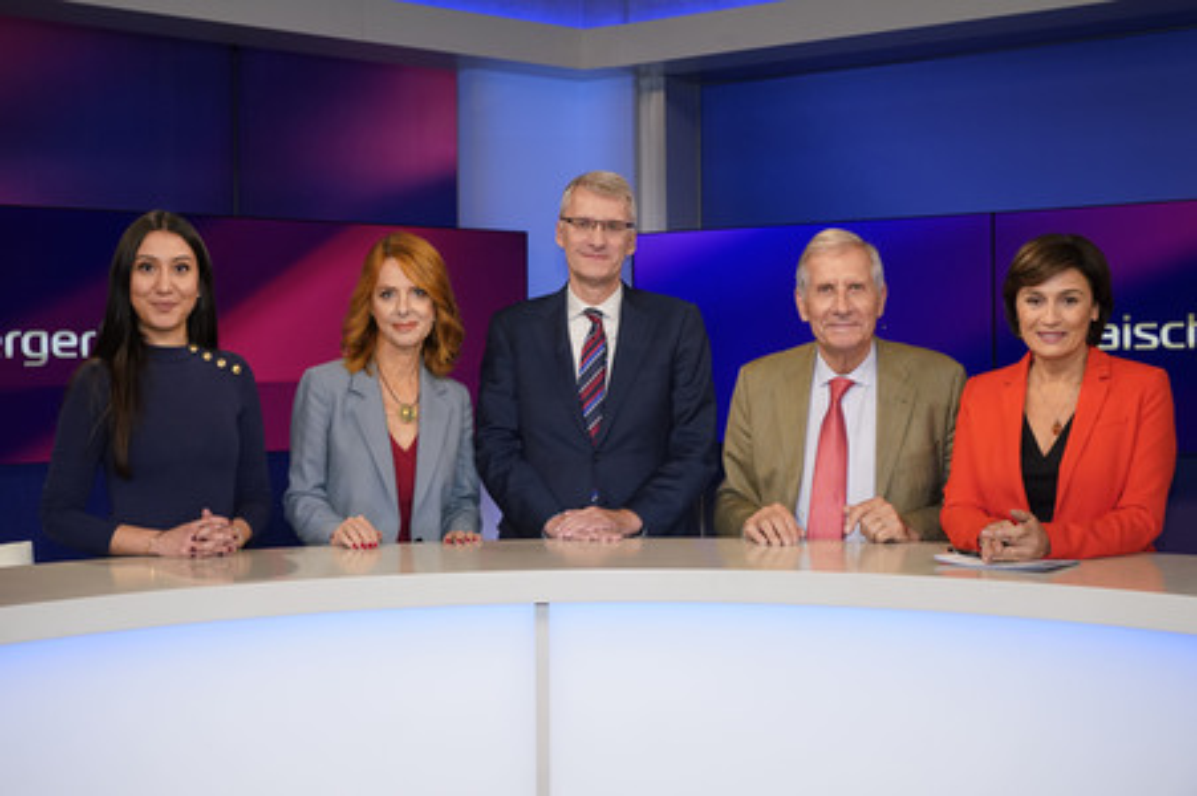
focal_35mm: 43
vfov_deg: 31.1
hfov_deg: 45.5
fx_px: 1429
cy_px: 398
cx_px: 598
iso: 2000
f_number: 5.6
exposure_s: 1/125
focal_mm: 43
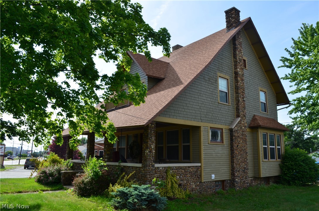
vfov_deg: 47.7
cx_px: 160
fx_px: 239
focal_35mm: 27
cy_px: 106
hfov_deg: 67.5
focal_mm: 18
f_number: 11
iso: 125
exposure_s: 1/125
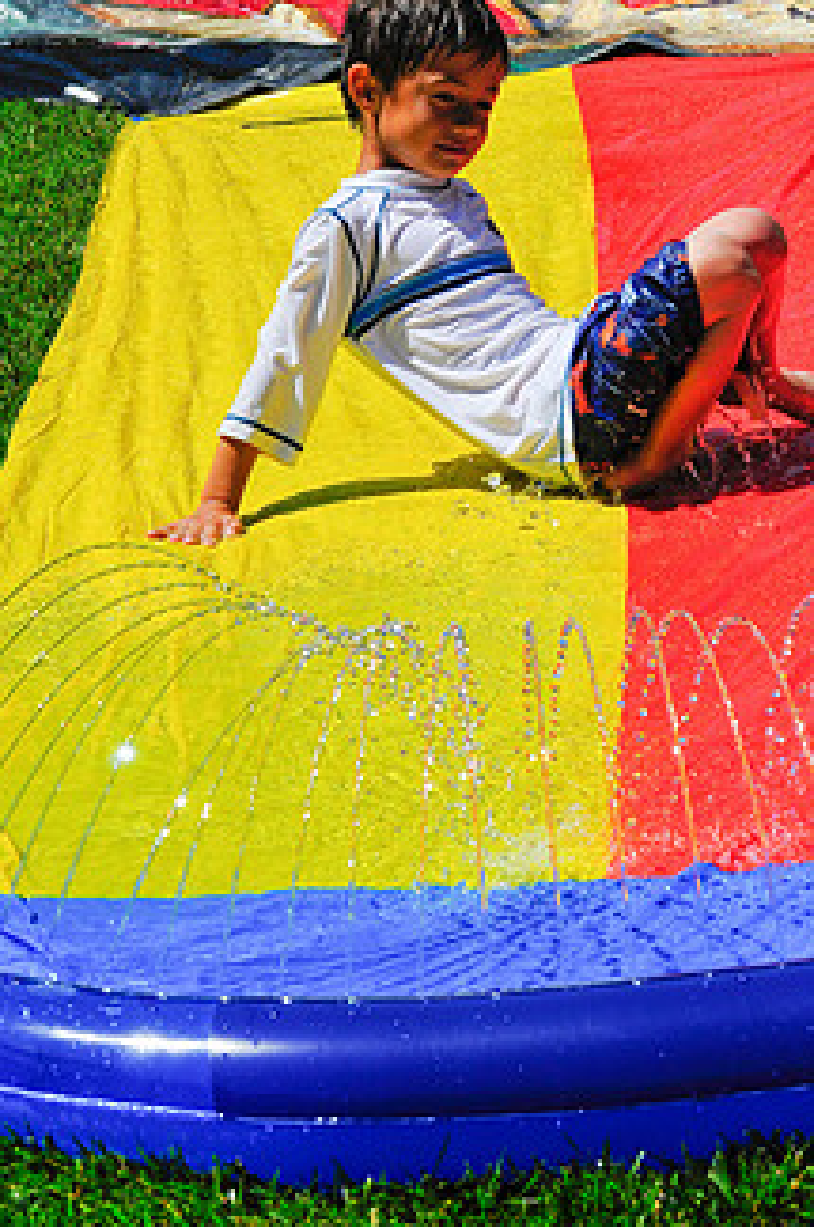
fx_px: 4967
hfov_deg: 9.4
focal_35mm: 146
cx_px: 551
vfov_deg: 14.1
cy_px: 454
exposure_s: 1/1000
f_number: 13
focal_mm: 70
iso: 400
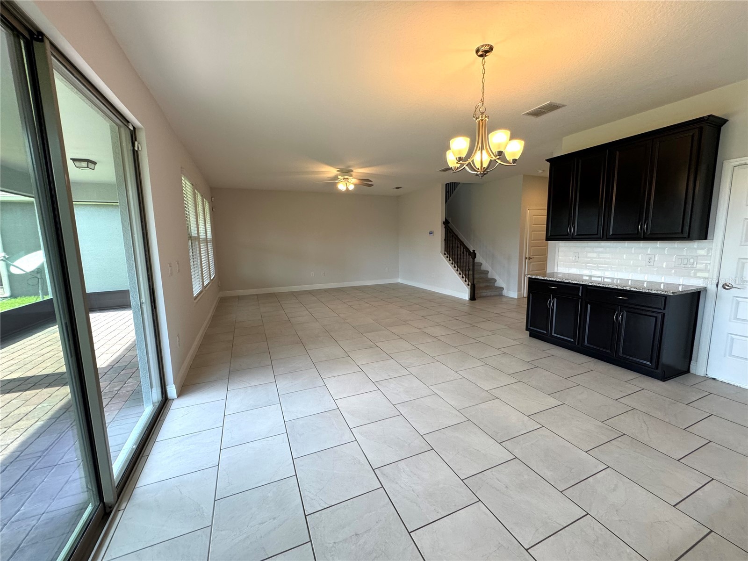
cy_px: 280
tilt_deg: -8.8
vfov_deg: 85.7
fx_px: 303
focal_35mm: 14
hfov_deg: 102.1
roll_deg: +0.7
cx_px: 374
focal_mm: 2.22
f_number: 2.2
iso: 200
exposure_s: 1/120
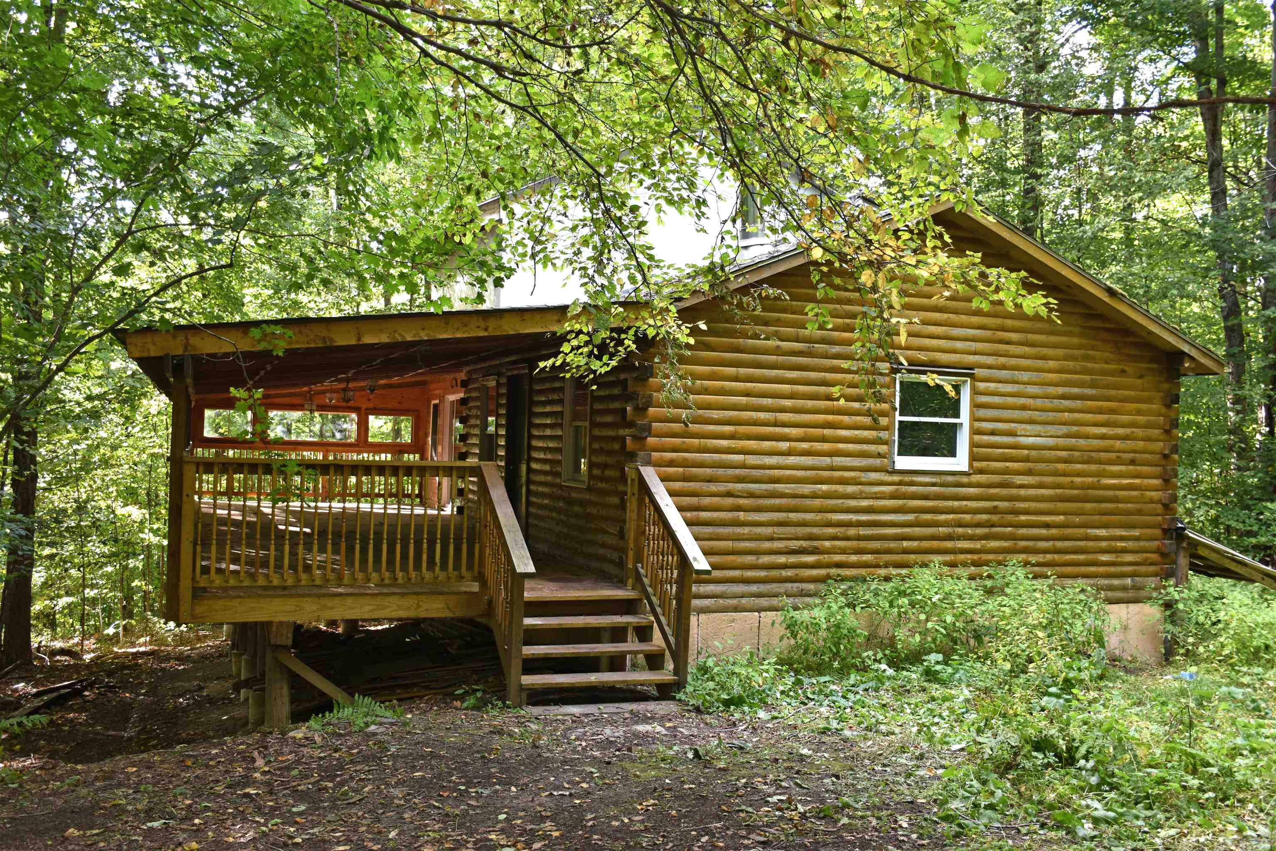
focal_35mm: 34
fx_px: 1223
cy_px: 426
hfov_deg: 55.1
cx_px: 638
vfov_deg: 38.4
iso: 320
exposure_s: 1/60
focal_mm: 23
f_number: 4
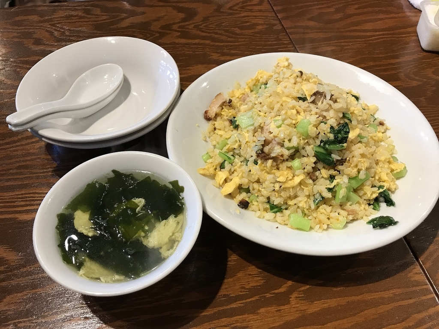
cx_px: 220
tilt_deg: -50.8
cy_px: 164
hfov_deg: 63.4
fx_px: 355
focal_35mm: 28
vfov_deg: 49.7
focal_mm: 3.99
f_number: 1.8
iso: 32
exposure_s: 1/25
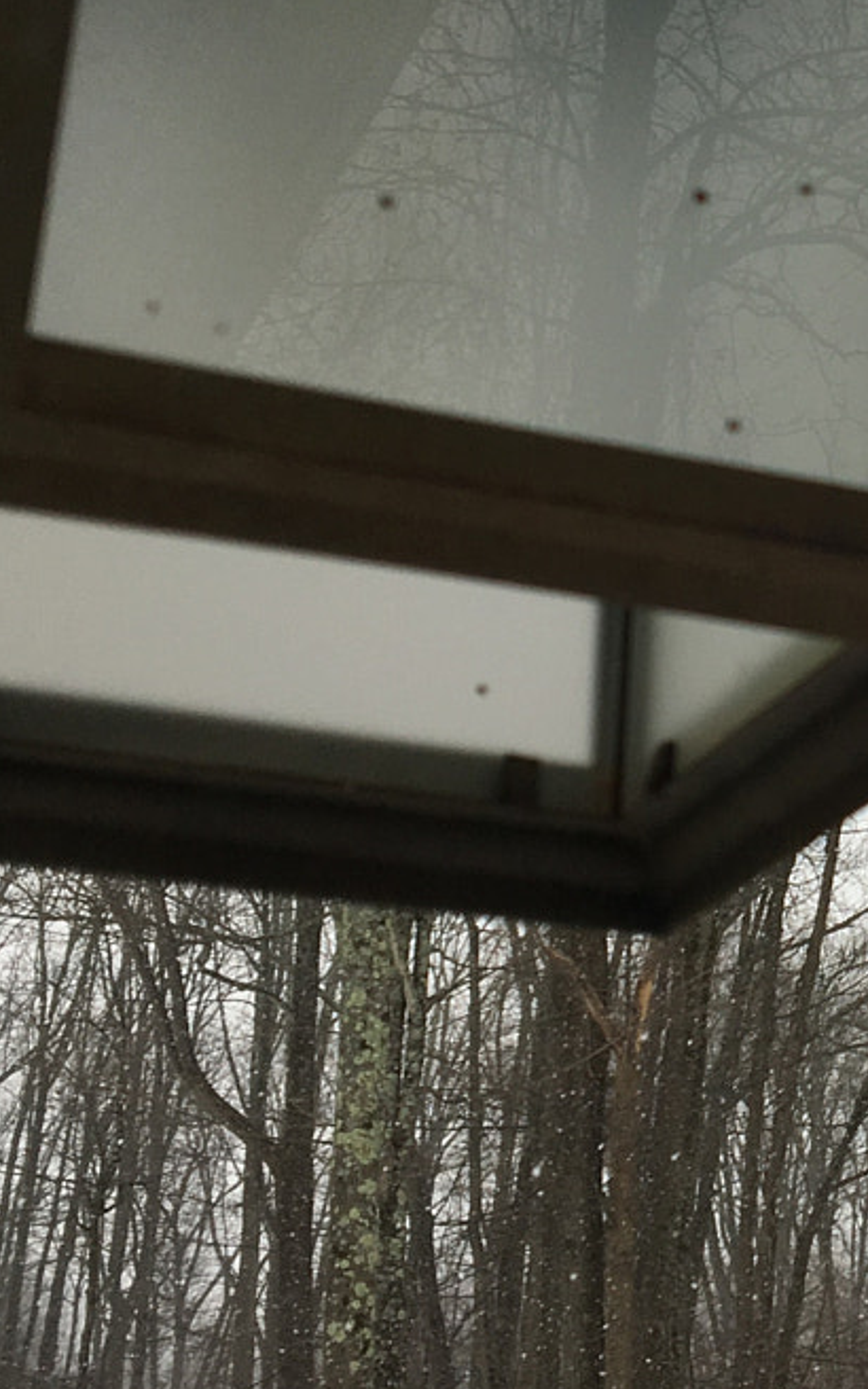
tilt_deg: +22.9
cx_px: 1061
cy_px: 536
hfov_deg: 16.6
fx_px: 2839
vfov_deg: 27.4
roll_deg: +3.4
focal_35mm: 75
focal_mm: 4.15
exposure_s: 1/353
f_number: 2.2
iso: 25
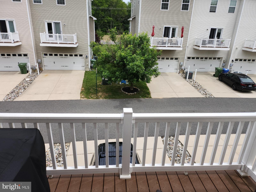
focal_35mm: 24
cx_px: 128
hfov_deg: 71.6
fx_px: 177
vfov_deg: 56.8
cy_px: 96
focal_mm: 5
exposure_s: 1/2500
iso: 50
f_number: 1.8
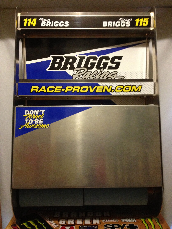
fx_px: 232
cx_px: 86
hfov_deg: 40.7
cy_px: 114
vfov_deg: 52.6
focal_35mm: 35
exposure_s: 1/20
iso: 400
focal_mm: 4.28
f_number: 2.4
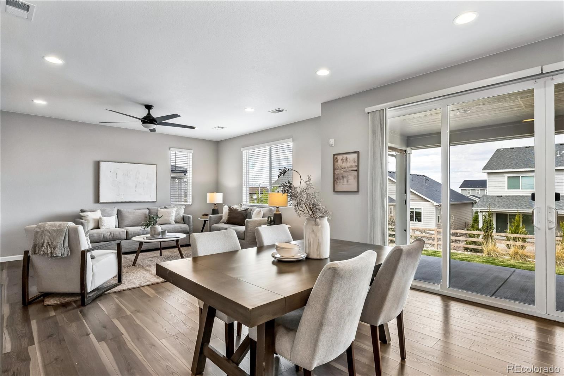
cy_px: 188
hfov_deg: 90.0
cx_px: 282
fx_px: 282
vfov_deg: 67.4
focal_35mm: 18
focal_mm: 18
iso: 400
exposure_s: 1/160
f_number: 10
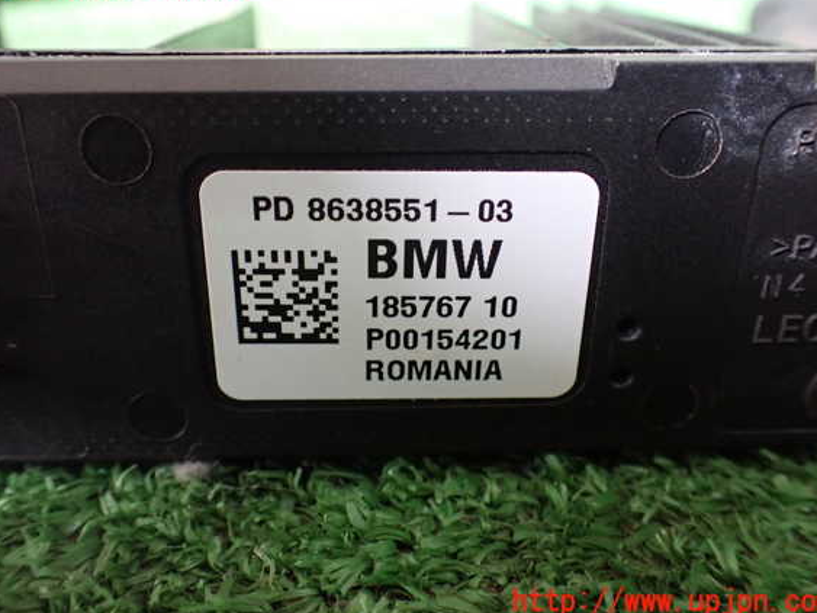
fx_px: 755
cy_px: 293
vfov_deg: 44.1
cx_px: 405
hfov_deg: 56.8
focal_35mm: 32
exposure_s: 1/100
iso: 800
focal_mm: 5.4
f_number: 2.3
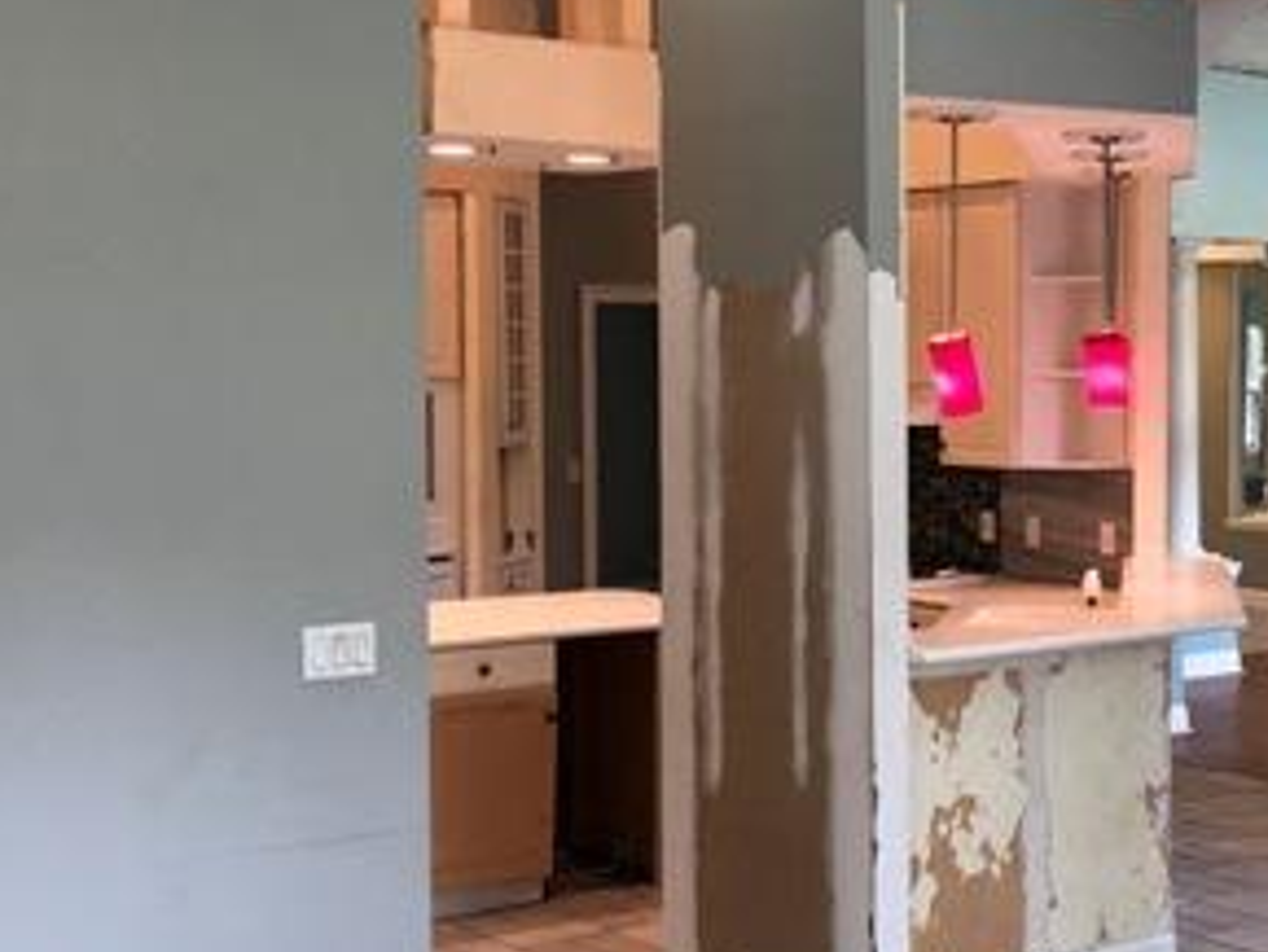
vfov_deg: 23.7
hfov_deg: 30.4
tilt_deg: -3.0
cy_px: 447
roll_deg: -2.1
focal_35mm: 62
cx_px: 1031
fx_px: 2272
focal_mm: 3.99
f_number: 1.8
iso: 32
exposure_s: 1/30
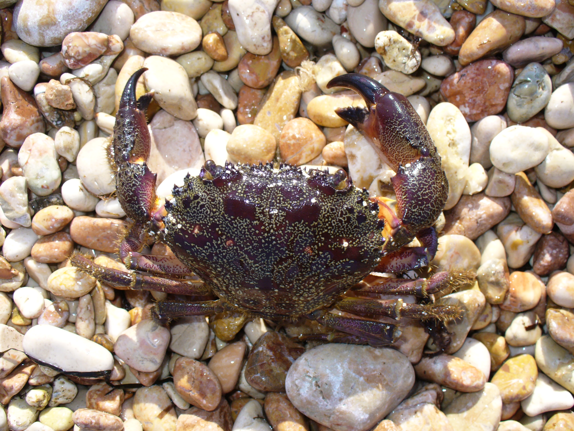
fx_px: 614
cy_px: 216
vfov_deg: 38.7
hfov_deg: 50.1
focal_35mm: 37
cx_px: 287
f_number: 5.6
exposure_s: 1/160
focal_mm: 6.1
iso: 80
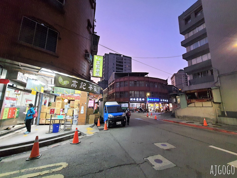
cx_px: 118
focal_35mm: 13
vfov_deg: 89.9
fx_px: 89
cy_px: 89
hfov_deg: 106.2
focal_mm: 1.74
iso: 640
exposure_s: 1/30
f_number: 2.2
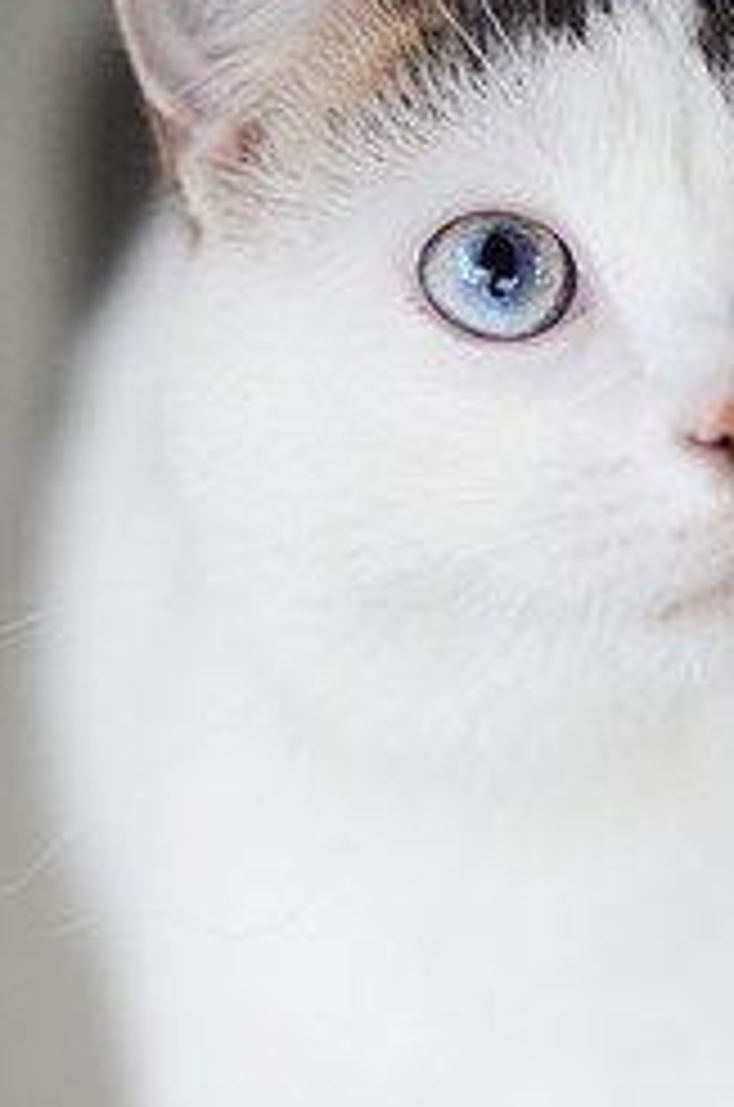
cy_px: 801
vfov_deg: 14.9
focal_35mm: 137
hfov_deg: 9.9
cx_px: 662
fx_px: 4207
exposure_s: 1/1000
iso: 640
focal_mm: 50
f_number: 1.6
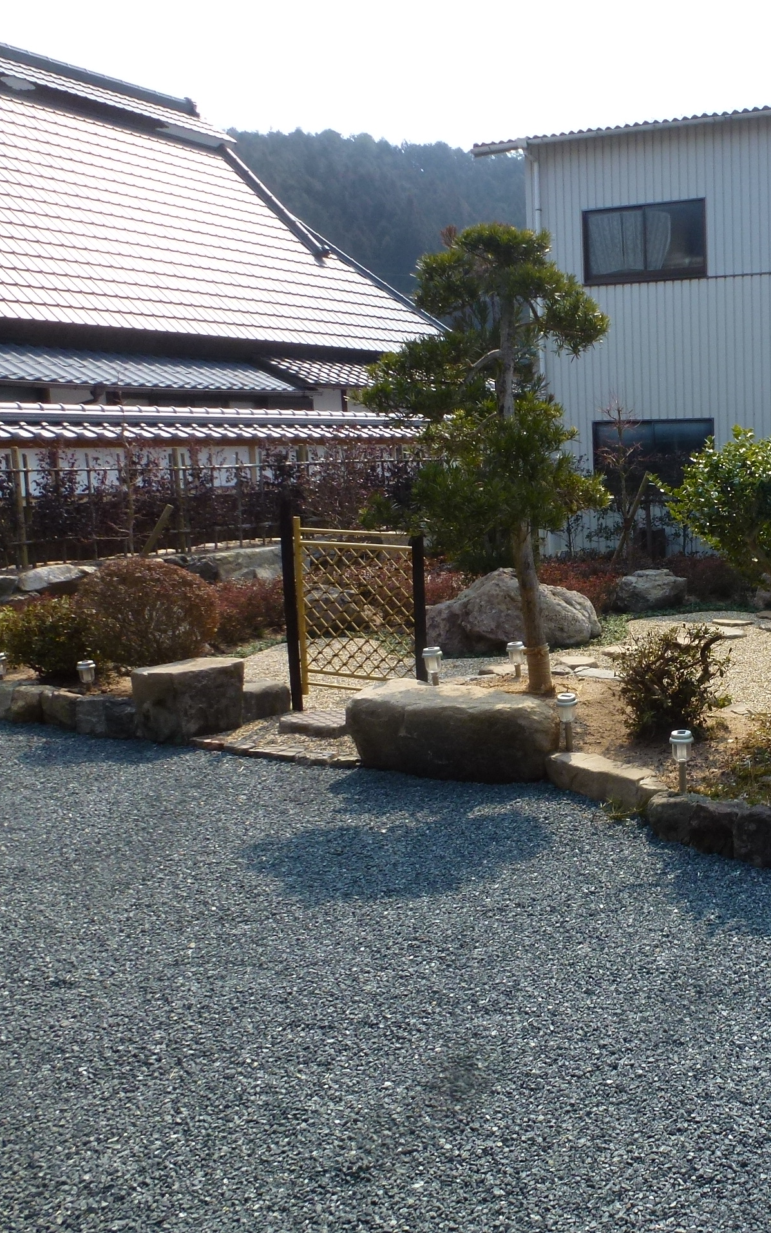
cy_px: 617
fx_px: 1143
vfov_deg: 56.7
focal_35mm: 34
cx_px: 759
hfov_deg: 34.2
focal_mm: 4.3
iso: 100
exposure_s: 1/500
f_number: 4
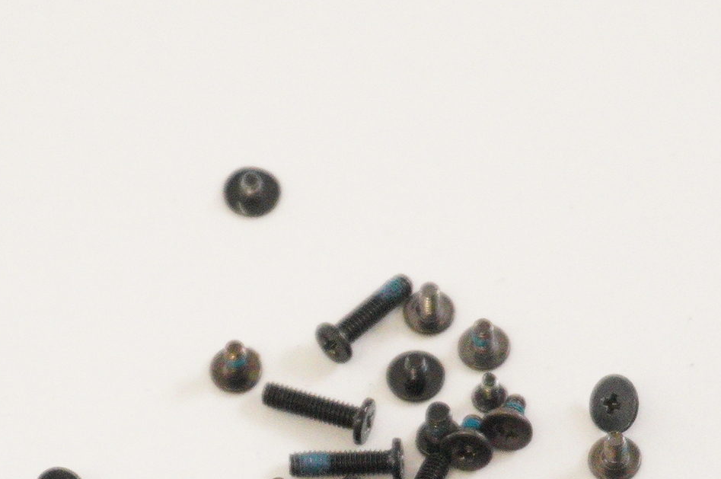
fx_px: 3407
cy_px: 576
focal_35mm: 170
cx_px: 356
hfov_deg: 12.1
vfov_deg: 8.0
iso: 8000
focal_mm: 43
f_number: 5.6
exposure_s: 1/320
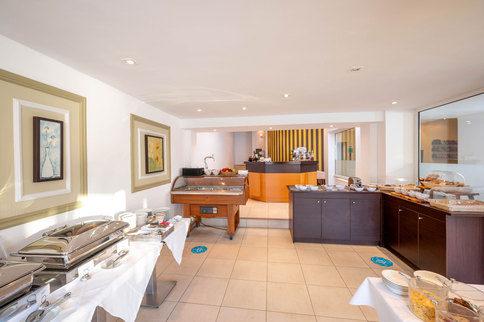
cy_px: 161
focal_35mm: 14
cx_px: 242
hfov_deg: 104.3
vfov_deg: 81.1
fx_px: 188
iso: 200
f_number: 6.3
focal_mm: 14
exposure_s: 1/10
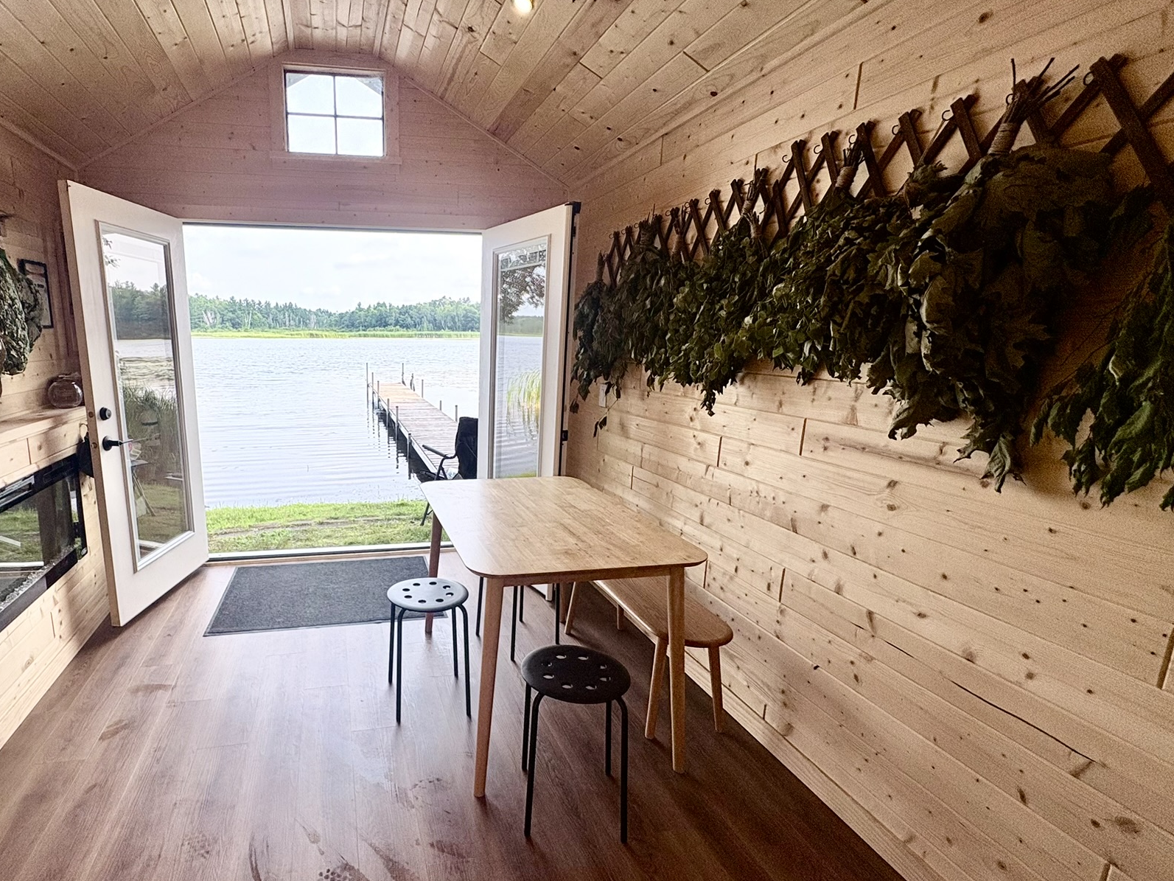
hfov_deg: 86.0
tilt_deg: -11.9
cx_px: 438
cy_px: 462
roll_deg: +0.5
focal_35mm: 18
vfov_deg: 71.6
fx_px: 611
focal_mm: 2.22
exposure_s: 1/498
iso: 40
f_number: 2.2
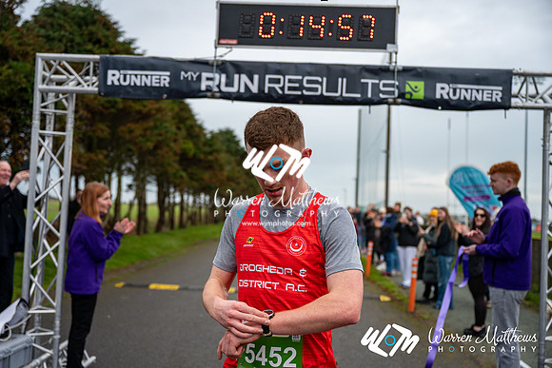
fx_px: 613
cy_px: 184
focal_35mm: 40
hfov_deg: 48.4
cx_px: 276
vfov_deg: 33.4
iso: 200
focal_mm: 40
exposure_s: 1/1250
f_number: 2.8
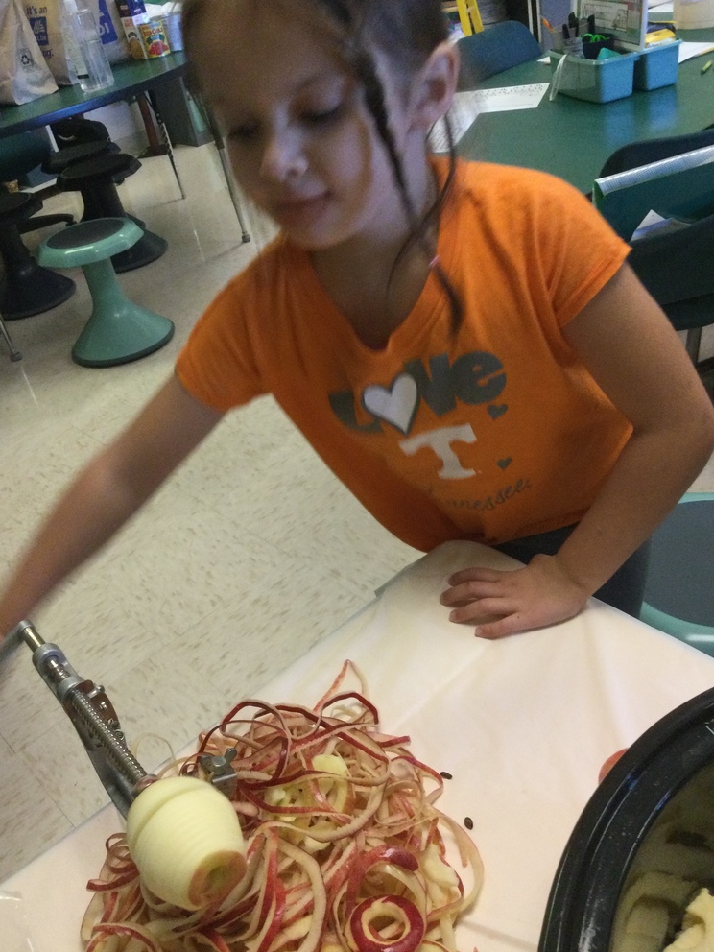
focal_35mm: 32
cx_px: 356
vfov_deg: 56.8
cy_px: 463
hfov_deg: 44.2
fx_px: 880
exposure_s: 1/30
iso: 125
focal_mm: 3.3
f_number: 2.4
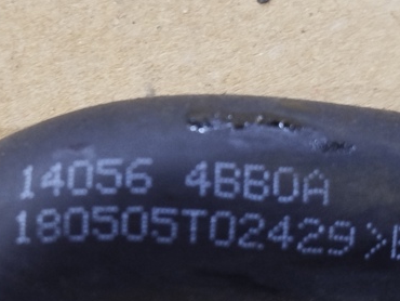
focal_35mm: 83
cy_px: 149
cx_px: 144
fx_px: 960
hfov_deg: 23.5
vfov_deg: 17.8
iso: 640
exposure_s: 1/33
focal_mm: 5.31
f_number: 1.7
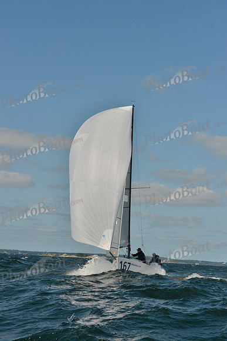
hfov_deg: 19.5
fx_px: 662
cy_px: 170
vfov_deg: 28.8
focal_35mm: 70
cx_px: 114
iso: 400
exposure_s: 1/1600
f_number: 13
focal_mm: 70
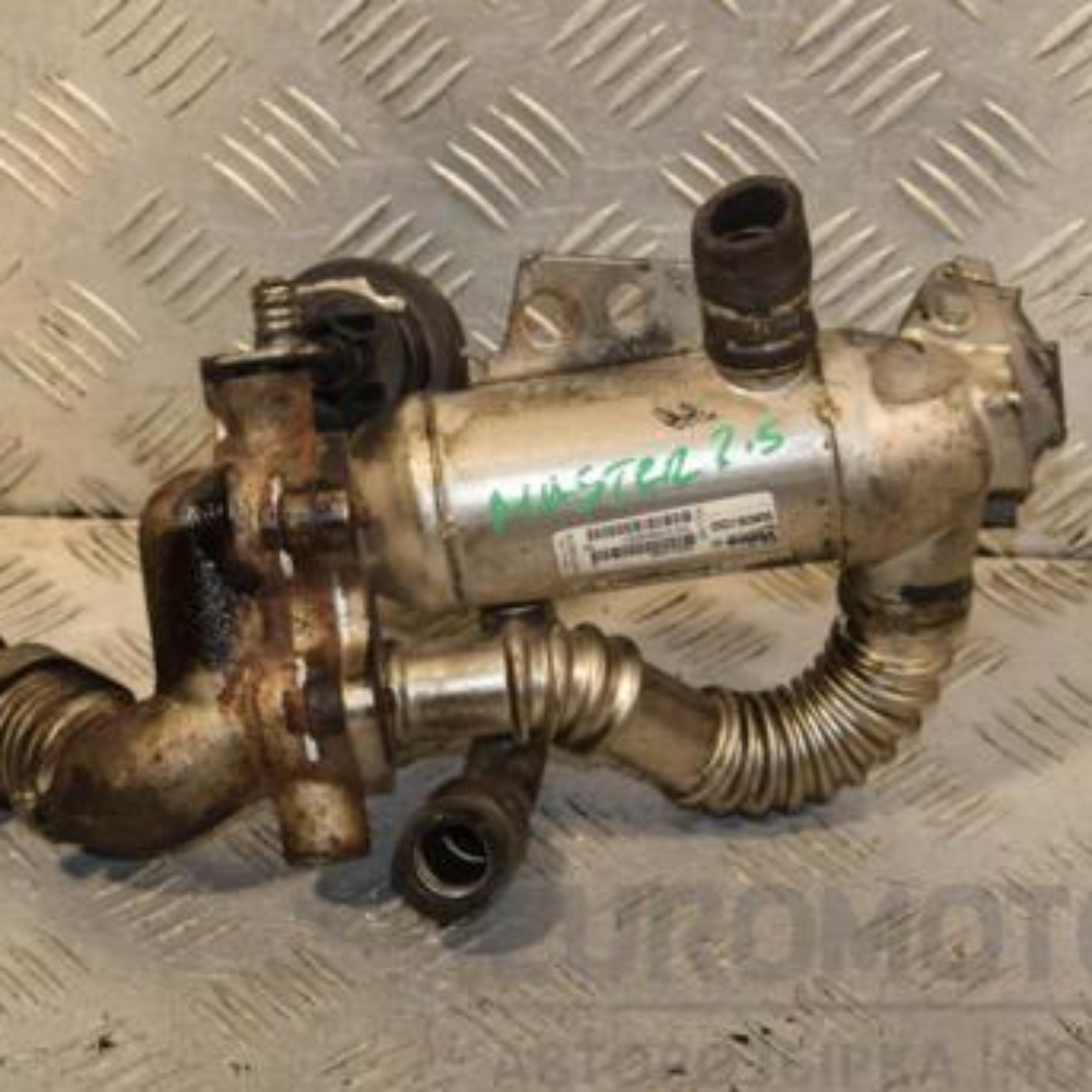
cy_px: 509
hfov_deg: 16.3
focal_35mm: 107
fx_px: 3819
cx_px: 430
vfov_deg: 16.3
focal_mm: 48
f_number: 7.1
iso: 800
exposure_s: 1/200
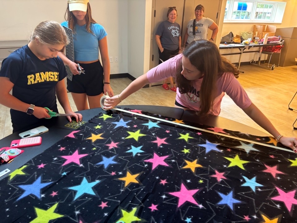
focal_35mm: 26
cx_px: 148
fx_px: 223
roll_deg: -4.3
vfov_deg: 53.1
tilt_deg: -27.2
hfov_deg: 67.3
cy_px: 112
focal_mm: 5.96
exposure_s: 1/60
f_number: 1.6
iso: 160
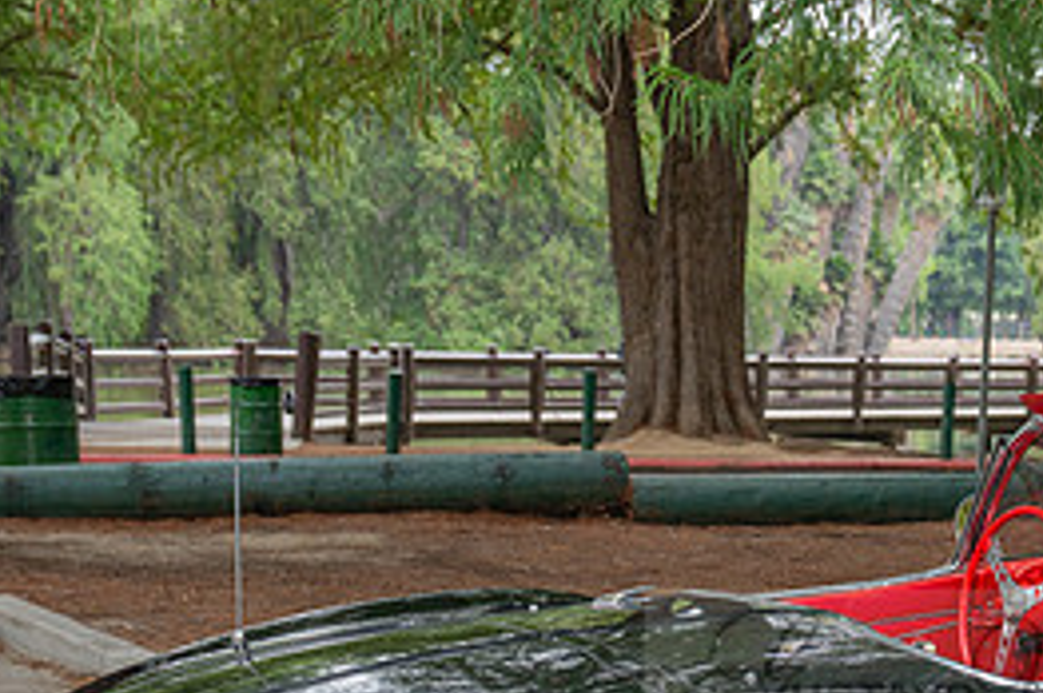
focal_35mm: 84
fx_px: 2431
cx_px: 1018
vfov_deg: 16.0
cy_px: 665
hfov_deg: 23.3
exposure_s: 1/200
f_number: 4.5
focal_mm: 37
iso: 200
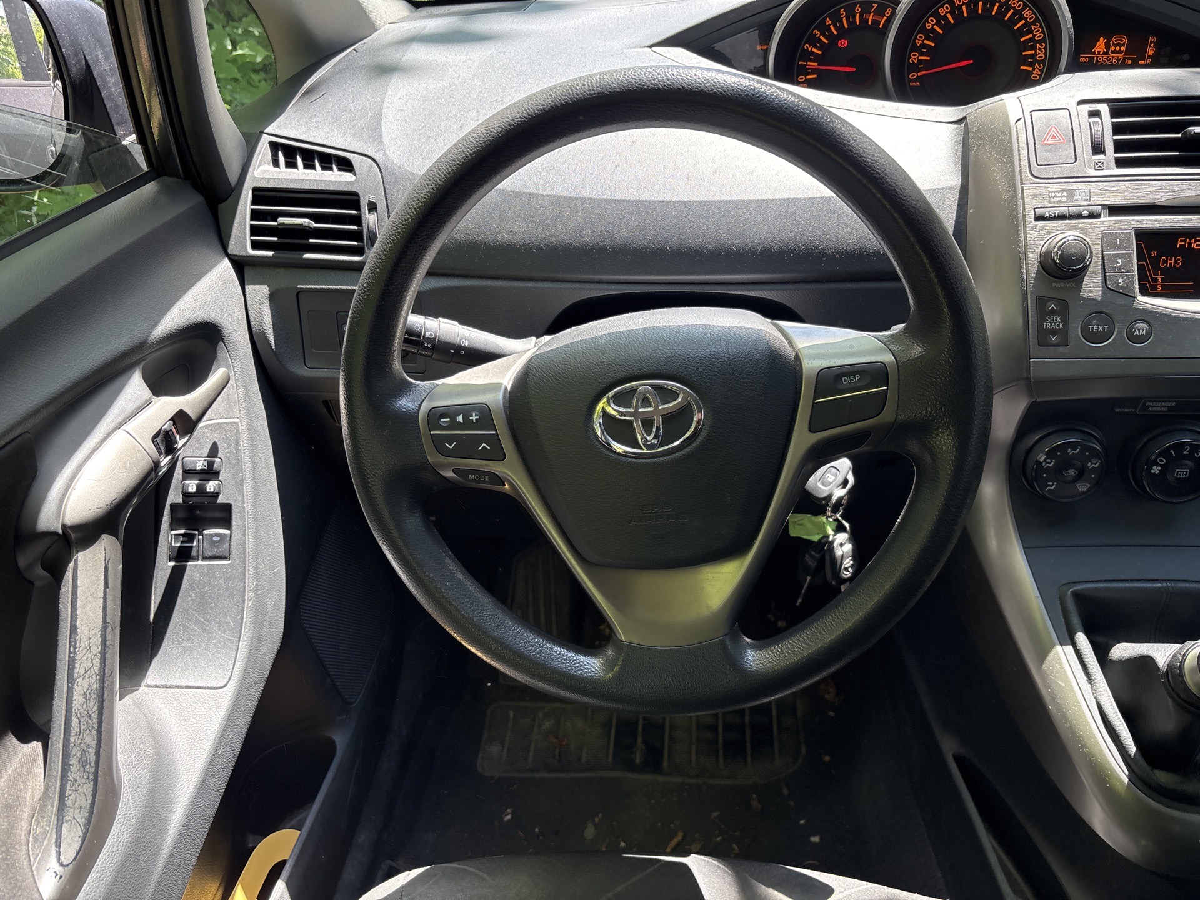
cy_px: 450
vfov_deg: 53.1
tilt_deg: -35.4
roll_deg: +1.4
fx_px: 901
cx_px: 600
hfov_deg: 67.3
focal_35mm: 26
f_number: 1.6
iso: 64
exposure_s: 1/144
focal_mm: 5.96
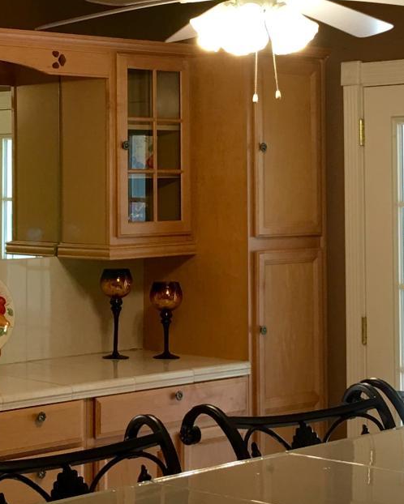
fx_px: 1359
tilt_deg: +0.7
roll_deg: -1.0
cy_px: 156
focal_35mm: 91
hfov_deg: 16.8
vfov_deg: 20.9
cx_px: 122
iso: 25
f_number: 2.2
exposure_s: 1/15
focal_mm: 4.15
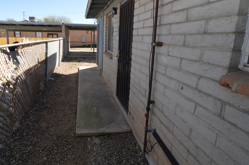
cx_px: 97
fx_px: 138
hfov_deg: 82.7
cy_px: 59
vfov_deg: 60.8
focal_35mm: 20
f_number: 6.3
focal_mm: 10
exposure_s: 1/160
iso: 100
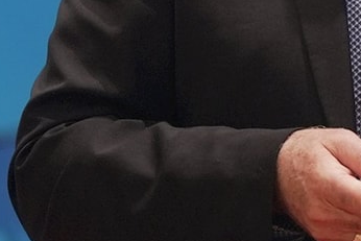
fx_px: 11145
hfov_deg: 1.9
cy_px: -117
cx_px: 468
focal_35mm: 1111
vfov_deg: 1.2
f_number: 2.8
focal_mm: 200
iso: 1000
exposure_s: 1/125
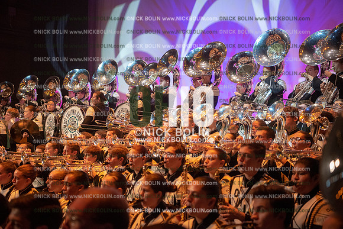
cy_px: 114
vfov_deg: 24.6
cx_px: 172
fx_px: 524
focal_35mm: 55
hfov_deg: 36.2
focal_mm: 55
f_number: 2.8
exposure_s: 1/200
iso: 2000
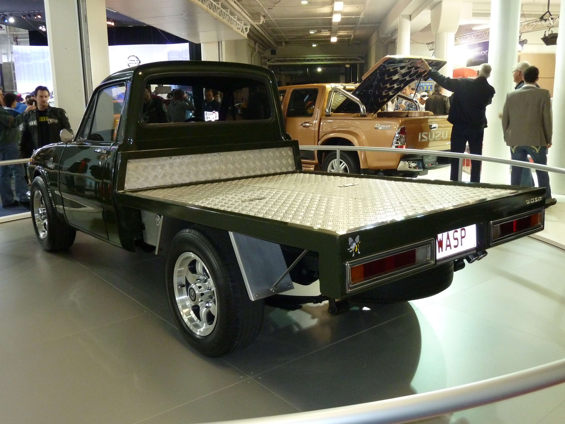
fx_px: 522
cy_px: 212
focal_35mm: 32
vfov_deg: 44.2
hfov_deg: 56.8
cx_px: 282
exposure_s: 1/30
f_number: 3.5
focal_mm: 5.3
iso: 400
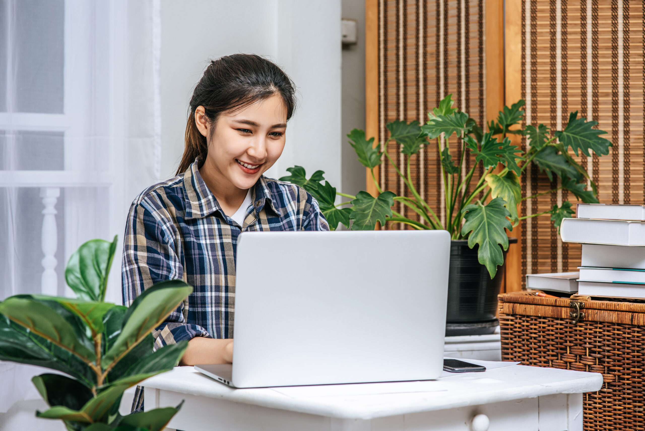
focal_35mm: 85
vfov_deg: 16.1
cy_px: 216
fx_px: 1523
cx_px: 322
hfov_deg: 23.9
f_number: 4
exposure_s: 1/200
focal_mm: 85
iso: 200
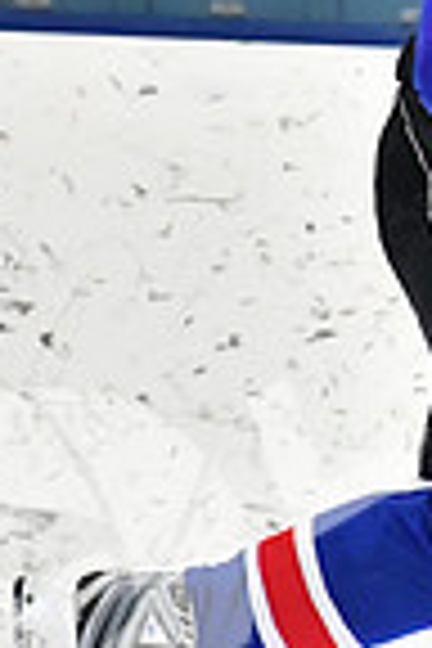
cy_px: 128
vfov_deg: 1.7
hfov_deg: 1.1
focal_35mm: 1209
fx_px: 21760
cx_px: 850
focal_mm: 200
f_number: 3.2
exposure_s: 1/1250
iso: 6400
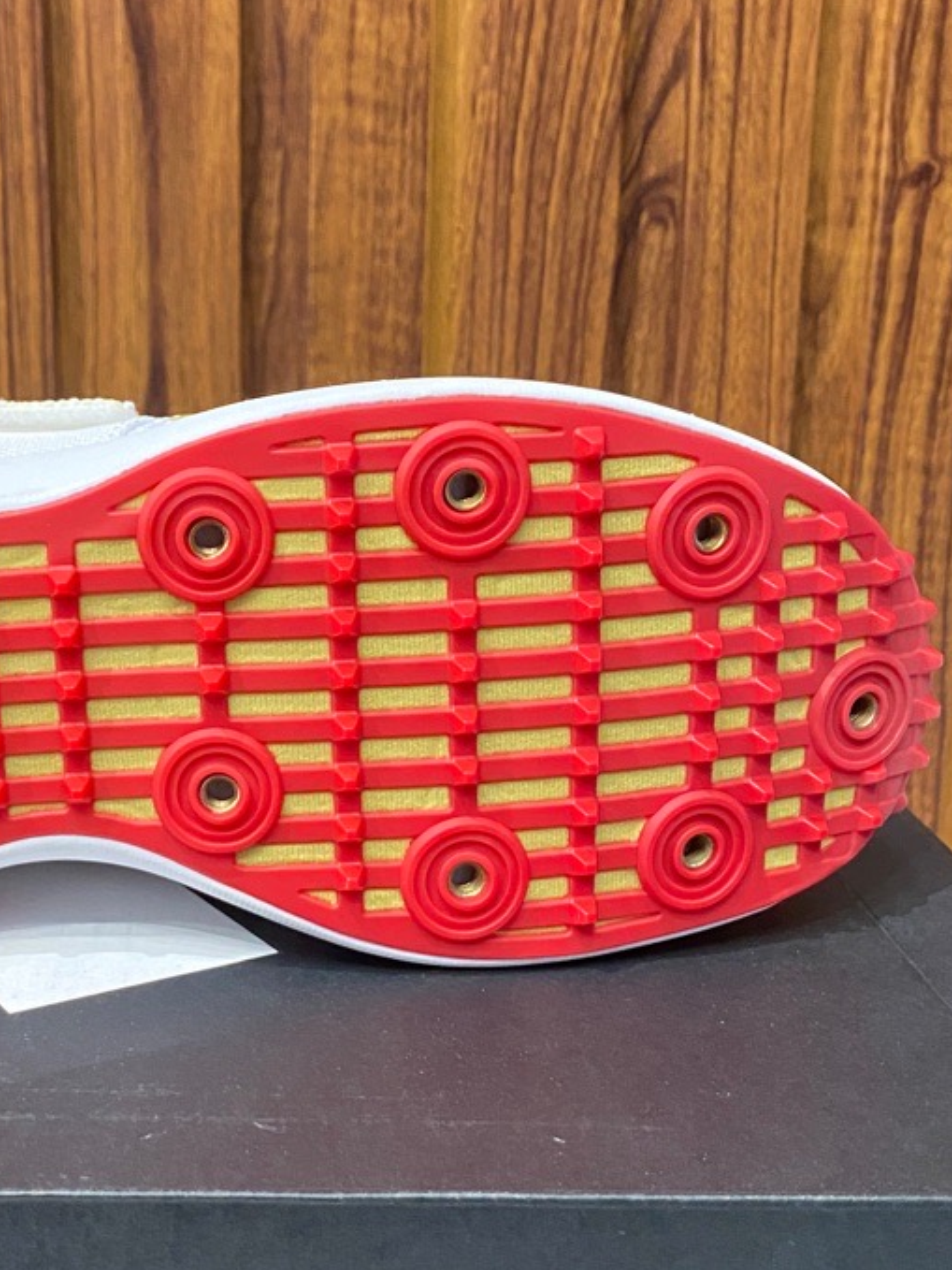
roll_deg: +0.4
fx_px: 1797
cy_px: 716
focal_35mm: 49
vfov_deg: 38.8
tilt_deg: -14.8
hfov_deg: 28.7
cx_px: 131
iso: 500
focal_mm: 4.25
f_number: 1.8
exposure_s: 1/50
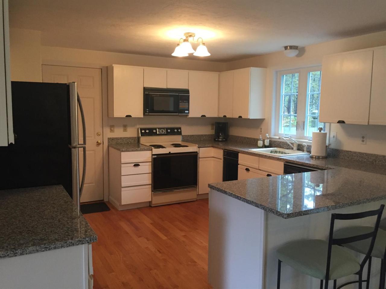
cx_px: 193
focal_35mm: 29
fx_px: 323
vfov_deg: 48.2
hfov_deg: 61.7
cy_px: 144
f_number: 2.2
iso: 160
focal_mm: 4.15
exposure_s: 1/30
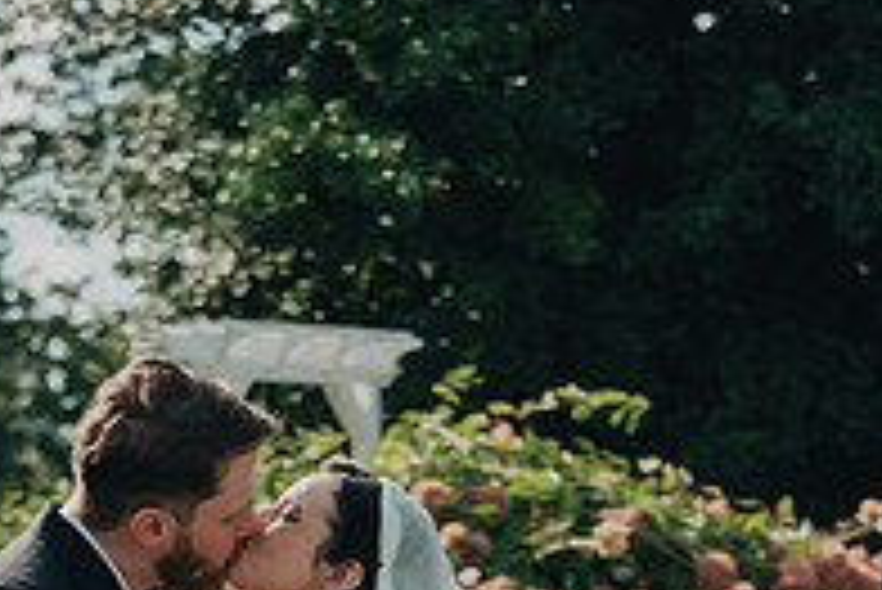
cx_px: 248
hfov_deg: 11.5
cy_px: 941
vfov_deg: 7.5
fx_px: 4389
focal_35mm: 179
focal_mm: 78
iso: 800
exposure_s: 1/4000
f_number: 4
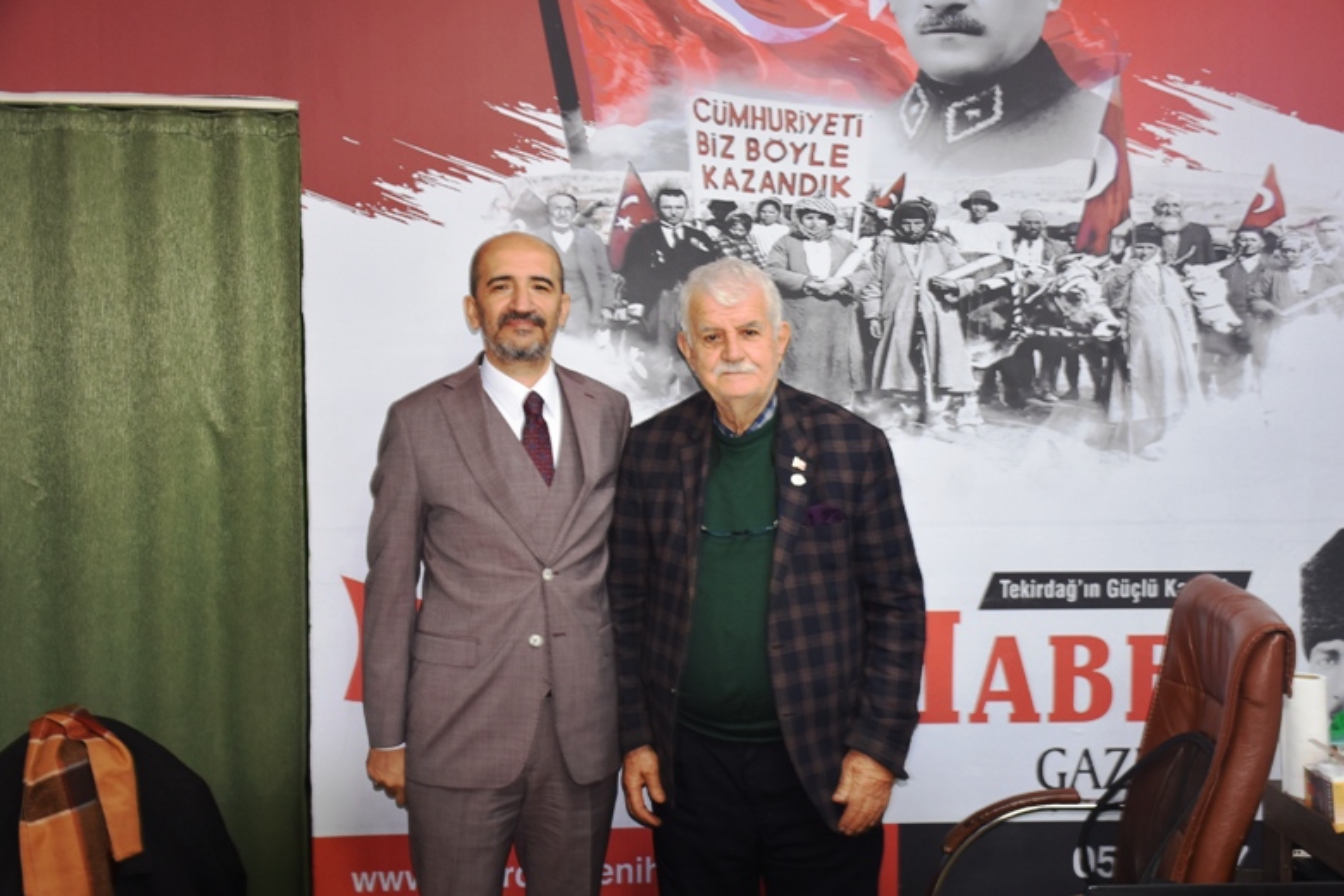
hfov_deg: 46.9
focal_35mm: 42
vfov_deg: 32.2
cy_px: 439
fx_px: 1550
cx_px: 681
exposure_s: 1/60
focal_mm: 27
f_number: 4
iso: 450
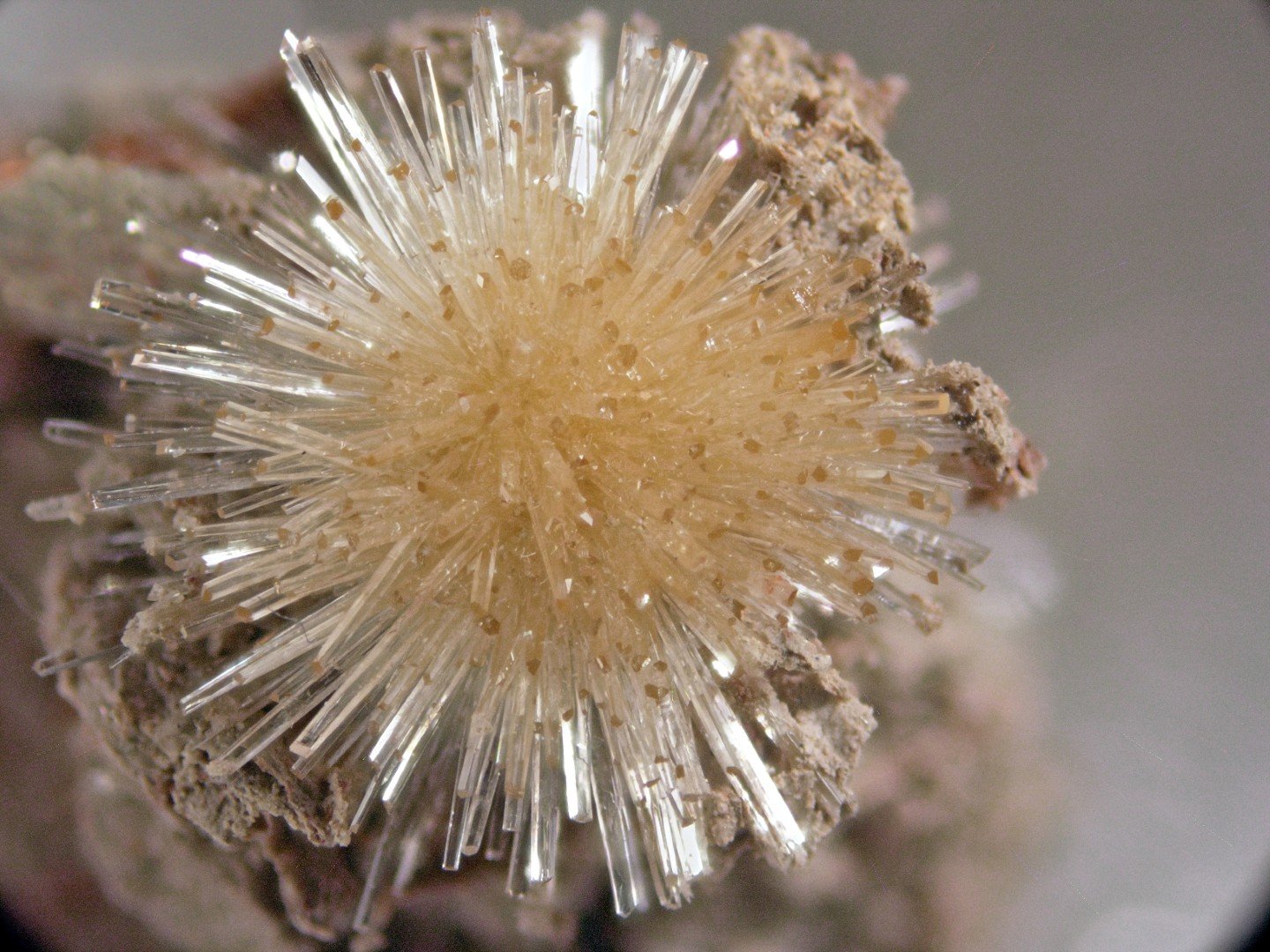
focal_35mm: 48
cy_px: 476
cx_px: 635
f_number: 4.9
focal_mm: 12.3
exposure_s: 1/8
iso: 200
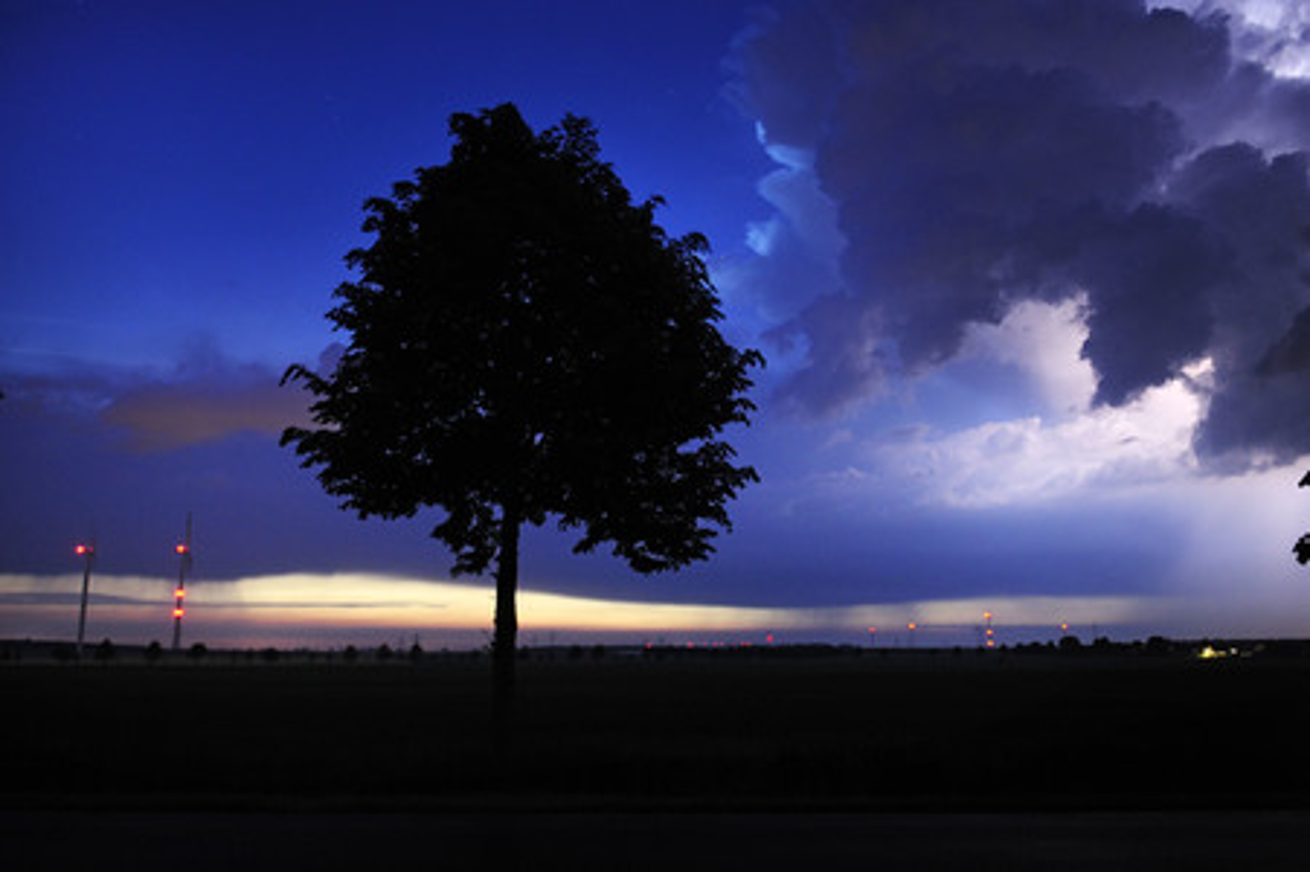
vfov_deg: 44.9
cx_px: 655
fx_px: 1054
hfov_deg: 63.7
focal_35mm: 29
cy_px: 436
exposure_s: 2.5
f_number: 2.8
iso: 1000
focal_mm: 29
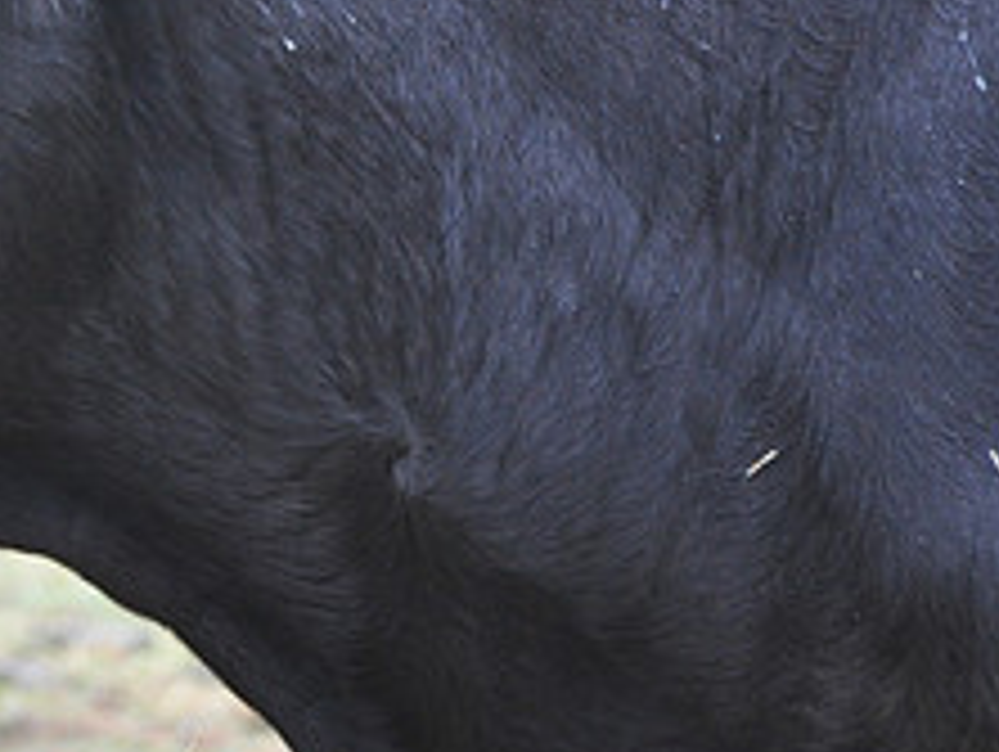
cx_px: -32
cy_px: 281
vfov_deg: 3.8
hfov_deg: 5.0
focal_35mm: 394
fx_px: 11390
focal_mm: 105
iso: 800
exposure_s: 1/40
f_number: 5.6
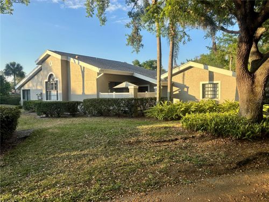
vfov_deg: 53.1
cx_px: 134
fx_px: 202
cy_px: 101
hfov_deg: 67.3
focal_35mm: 26
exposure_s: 1/1092
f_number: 1.6
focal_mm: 5.96
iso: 50
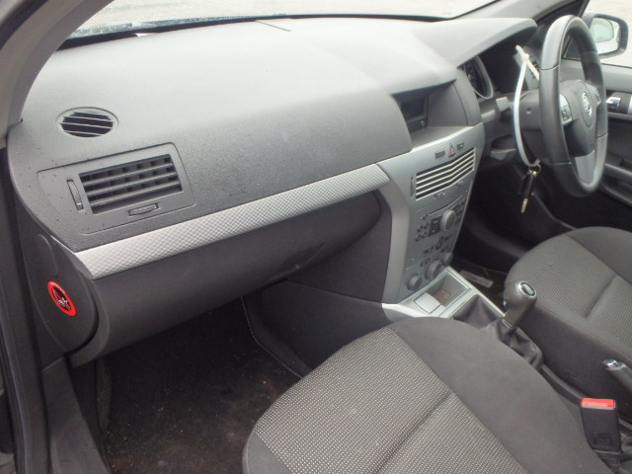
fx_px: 511
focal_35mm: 28
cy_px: 237
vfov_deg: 49.7
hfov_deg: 63.4
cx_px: 316
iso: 200
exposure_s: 1/60
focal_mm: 5
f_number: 3.9
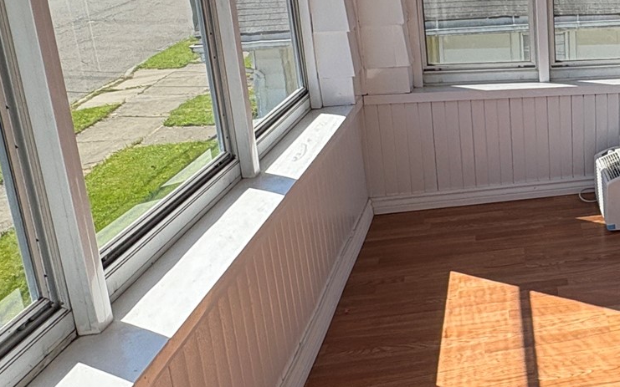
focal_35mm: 41
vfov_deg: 30.9
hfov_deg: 40.8
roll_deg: -0.9
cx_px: 648
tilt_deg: -14.5
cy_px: 115
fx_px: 693
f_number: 2.2
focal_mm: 2.22
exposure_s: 1/1006
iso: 50
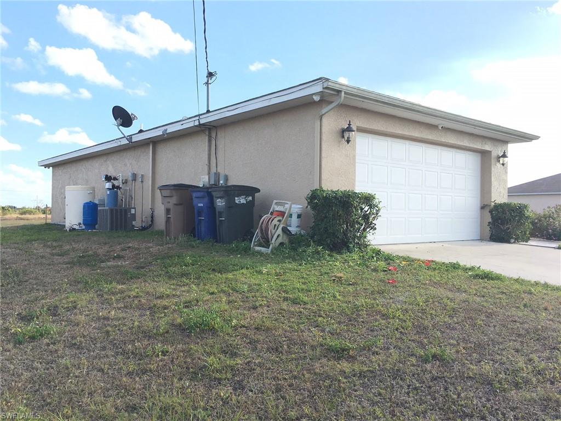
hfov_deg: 61.7
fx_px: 470
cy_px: 210
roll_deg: -1.0
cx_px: 280
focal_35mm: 29
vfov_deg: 48.2
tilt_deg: +0.4
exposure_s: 1/1115
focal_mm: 4.15
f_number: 2.2
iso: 25
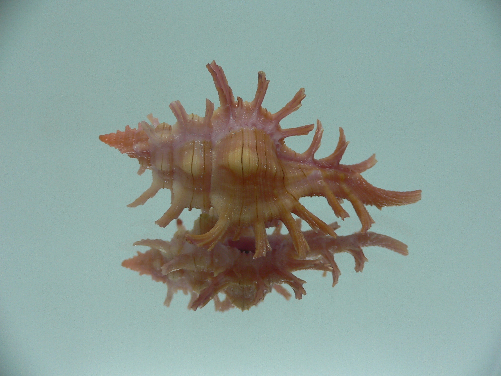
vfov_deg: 40.7
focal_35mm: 35
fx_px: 507
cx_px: 250
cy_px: 188
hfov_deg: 52.6
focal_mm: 4.6
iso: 80
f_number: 2.8
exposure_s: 1/60
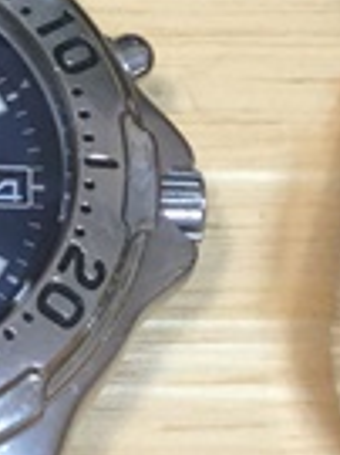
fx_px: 1928
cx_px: 151
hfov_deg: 10.1
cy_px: 273
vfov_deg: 13.4
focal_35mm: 147
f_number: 2.4
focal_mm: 3.3
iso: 125
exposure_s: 1/30
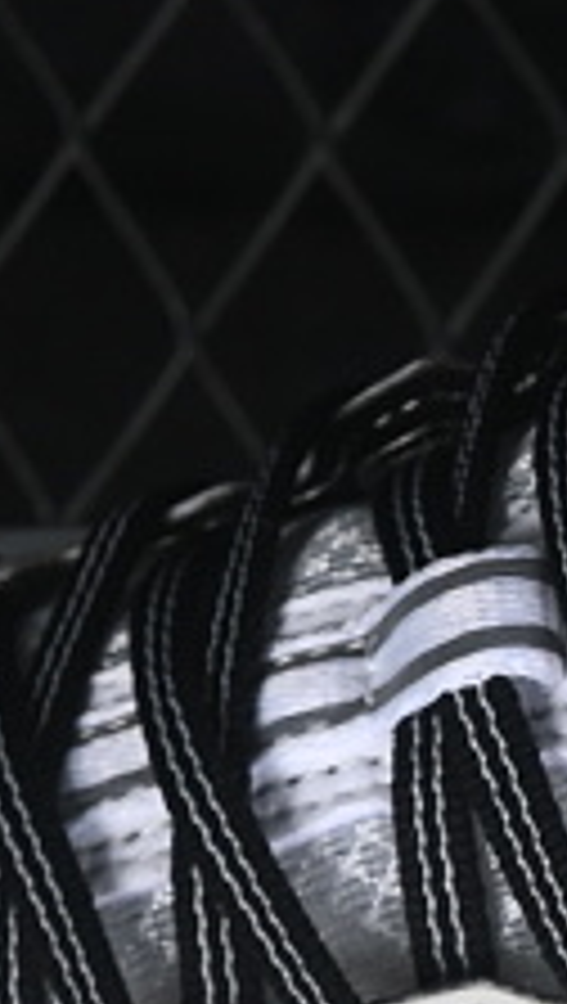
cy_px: 1612
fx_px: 10122
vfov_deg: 5.6
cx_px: 680
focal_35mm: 380
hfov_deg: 3.2
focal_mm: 50
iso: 160
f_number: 7.1
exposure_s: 1/80
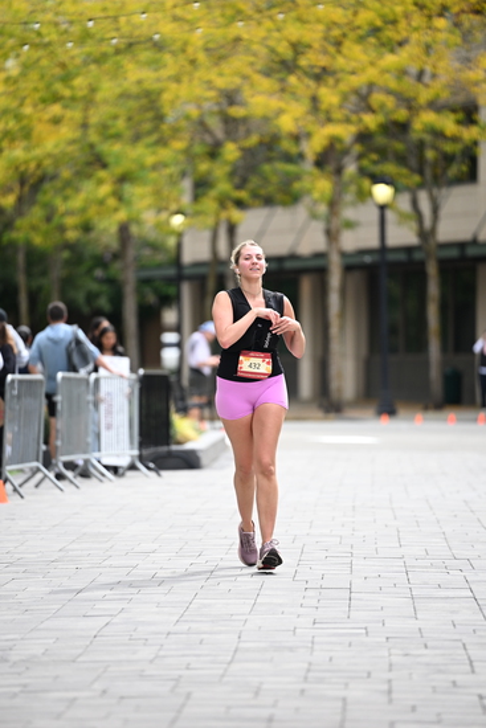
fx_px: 4047
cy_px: 364
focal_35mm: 200
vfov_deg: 10.3
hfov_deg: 6.9
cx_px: 243
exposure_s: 1/2500
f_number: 2.8
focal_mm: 200
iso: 640
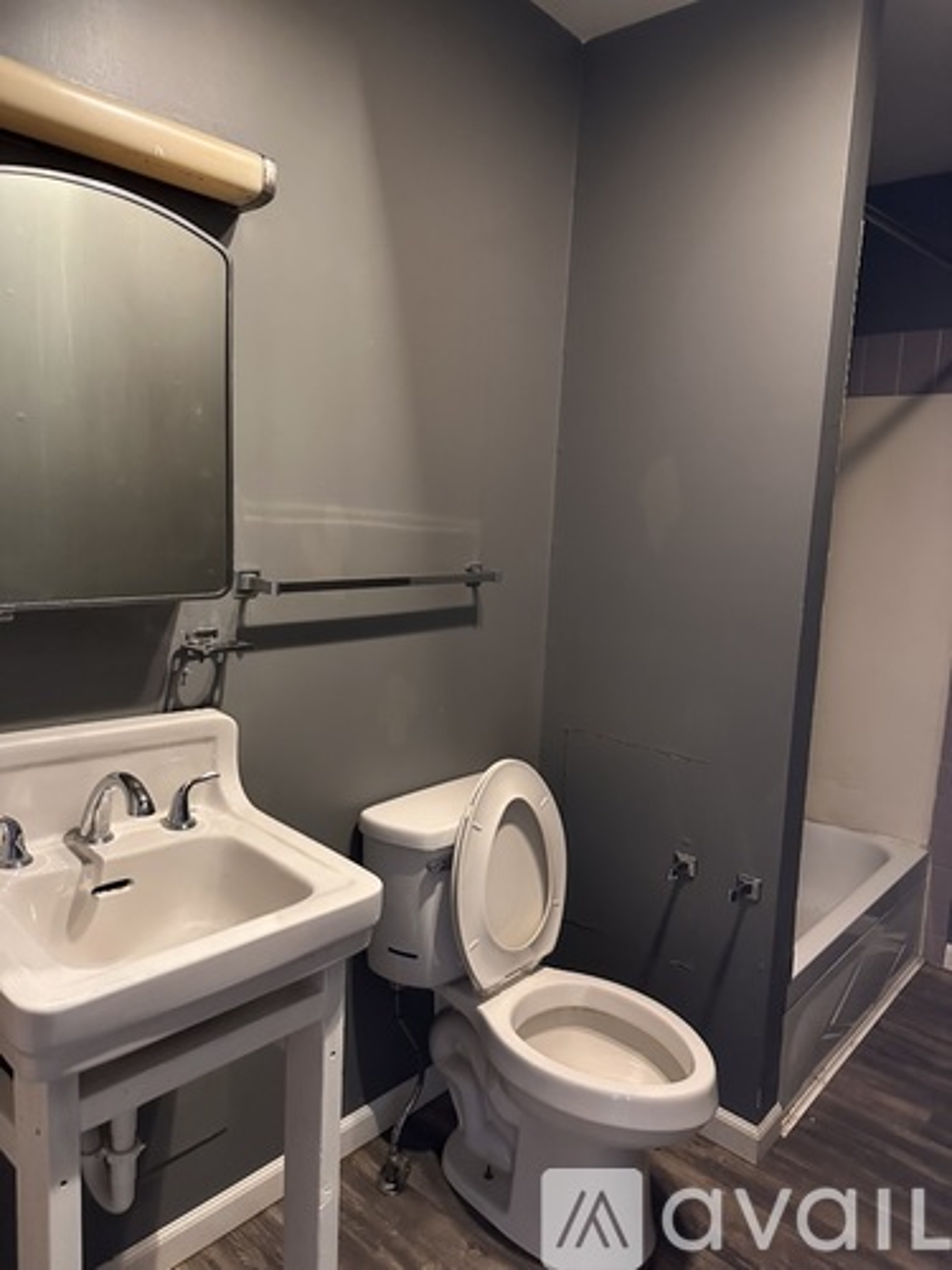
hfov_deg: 56.8
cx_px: 476
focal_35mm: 24
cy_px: 635
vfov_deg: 71.6
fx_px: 880
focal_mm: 6.86
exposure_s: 1/40
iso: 1000
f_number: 1.78
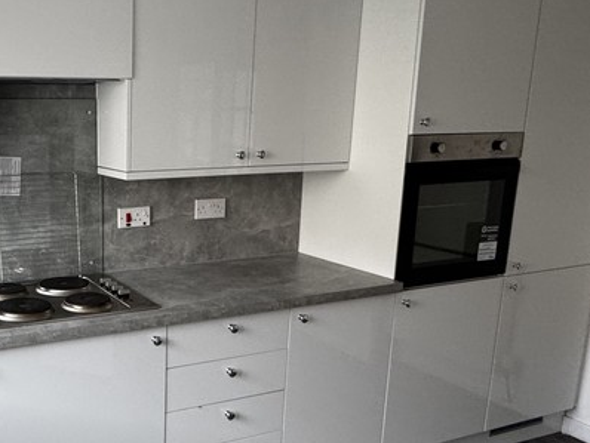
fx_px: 614
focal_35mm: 36
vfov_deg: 39.6
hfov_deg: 47.5
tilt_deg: -12.3
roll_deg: +0.8
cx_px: 90
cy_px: 253
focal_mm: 2.22
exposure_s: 1/99
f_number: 2.2
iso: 200
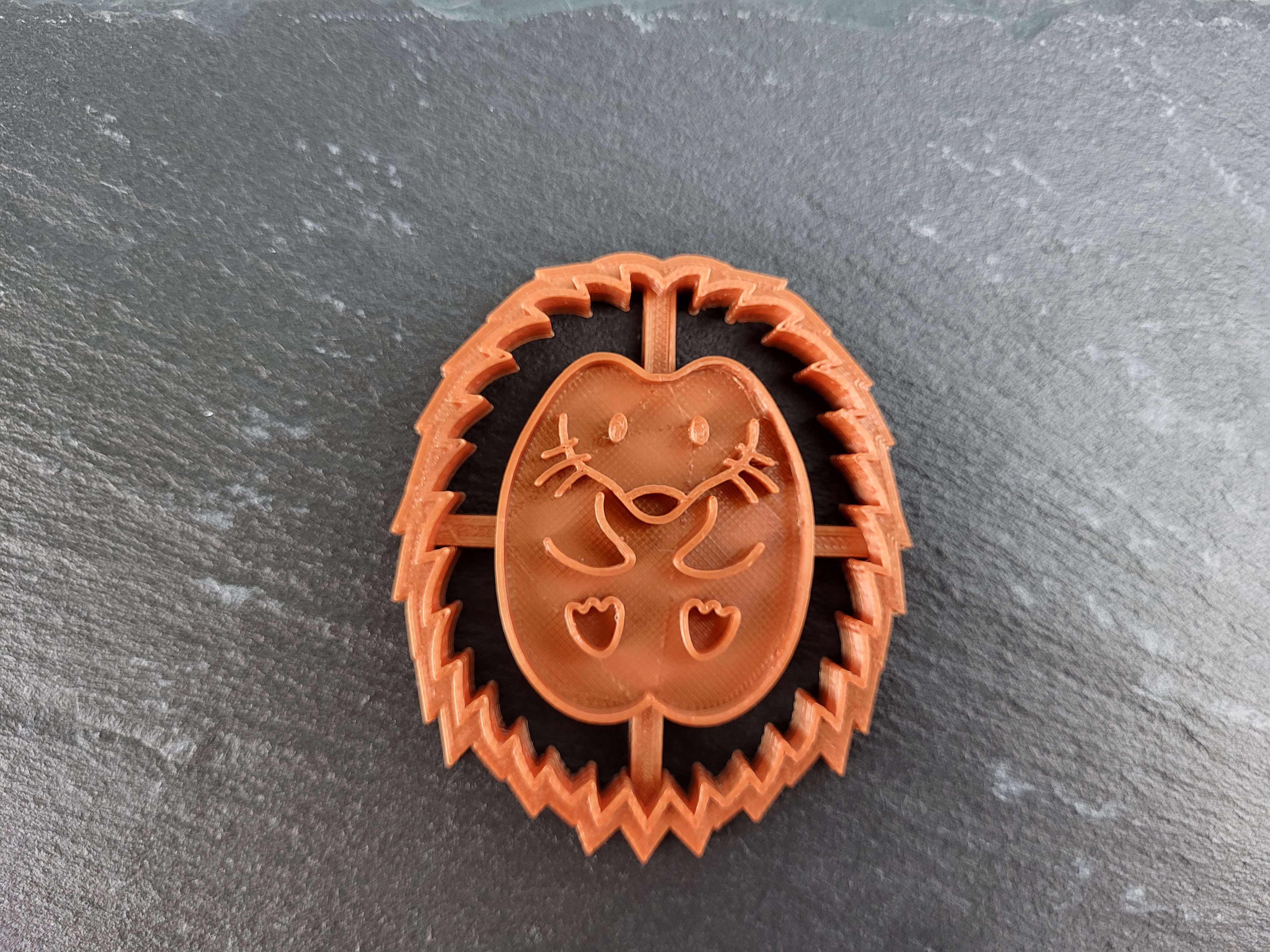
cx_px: 635
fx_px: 954
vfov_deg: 53.1
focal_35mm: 26
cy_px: 476
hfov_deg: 67.3
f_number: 1.8
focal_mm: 5.4
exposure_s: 1/50
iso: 250
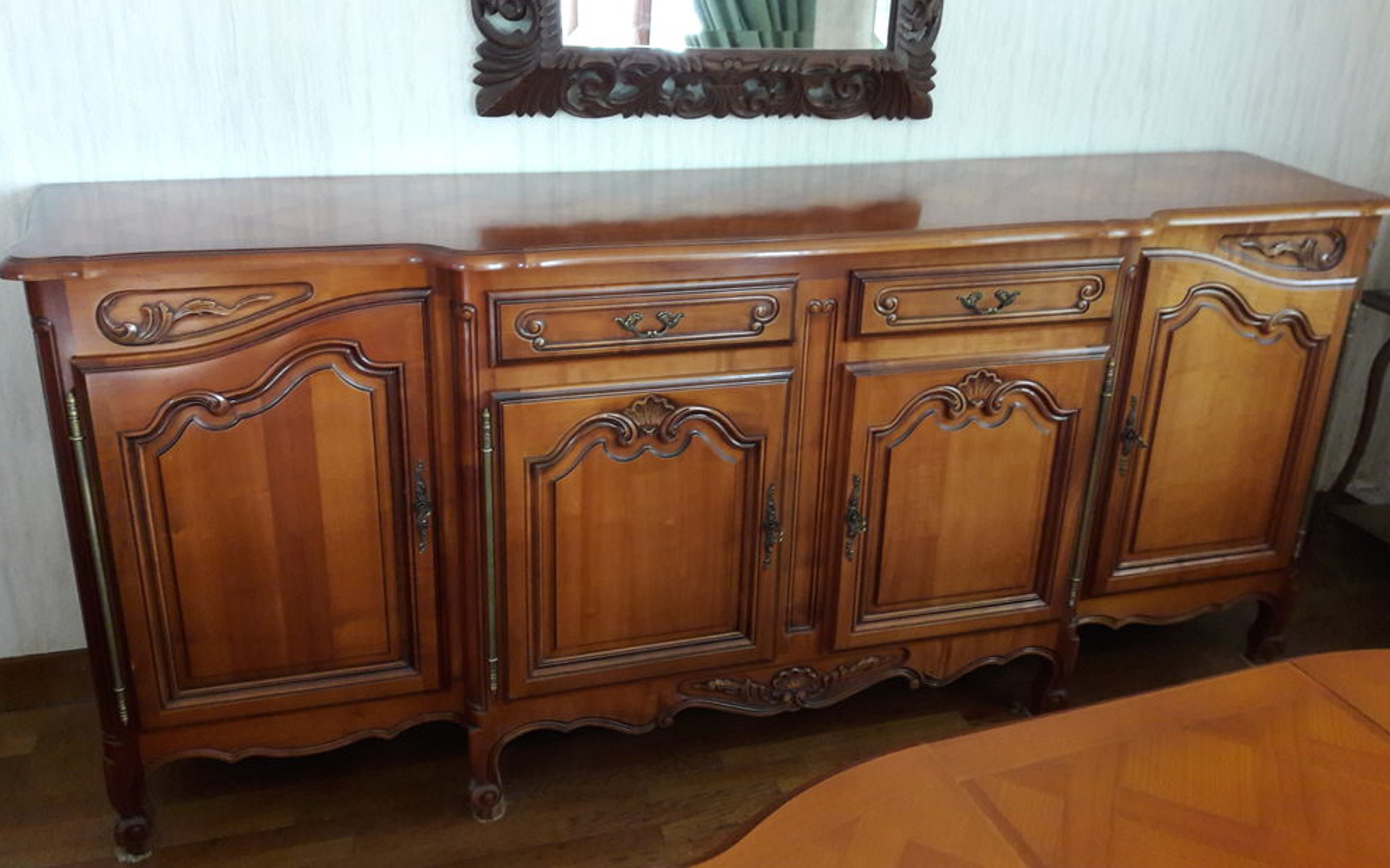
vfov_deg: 41.6
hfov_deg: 62.9
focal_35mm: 30
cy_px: 350
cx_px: 694
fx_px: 1136
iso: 200
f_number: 1.9
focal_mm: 3.7
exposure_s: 1/17
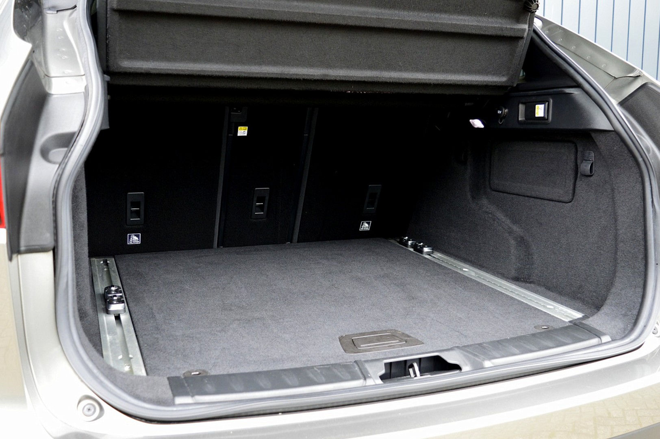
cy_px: 220
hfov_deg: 53.2
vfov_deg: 36.8
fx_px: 659
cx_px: 330
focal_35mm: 36
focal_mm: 24
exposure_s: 1/60
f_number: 4.5
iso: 800
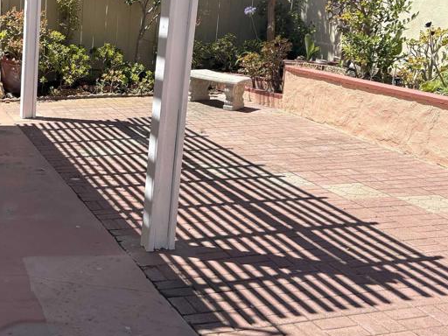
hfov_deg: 35.4
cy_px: 130
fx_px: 673
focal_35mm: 52
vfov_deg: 28.0
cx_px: 76
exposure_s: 1/1901
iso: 50
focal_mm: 5.96
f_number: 1.6
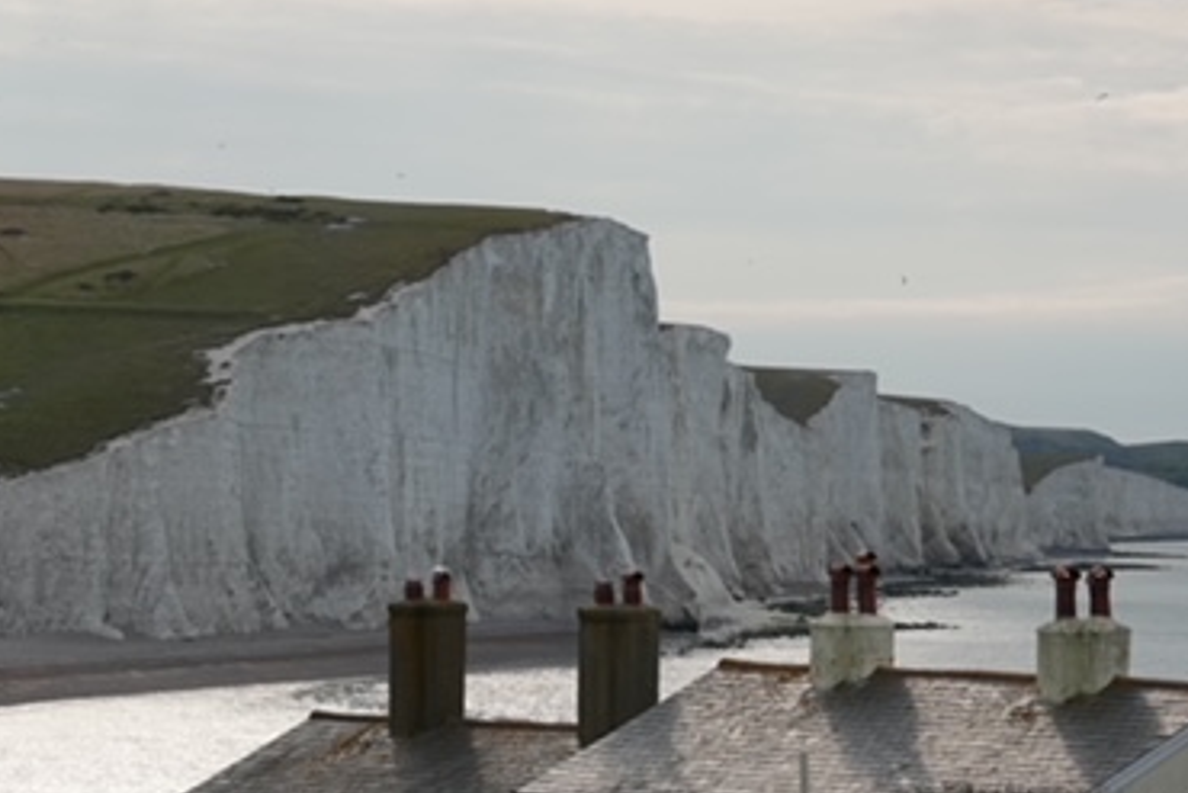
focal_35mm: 180
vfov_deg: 7.6
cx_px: 645
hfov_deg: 11.4
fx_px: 5942
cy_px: 369
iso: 100
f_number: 4.5
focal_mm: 38.04
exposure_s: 1/1000
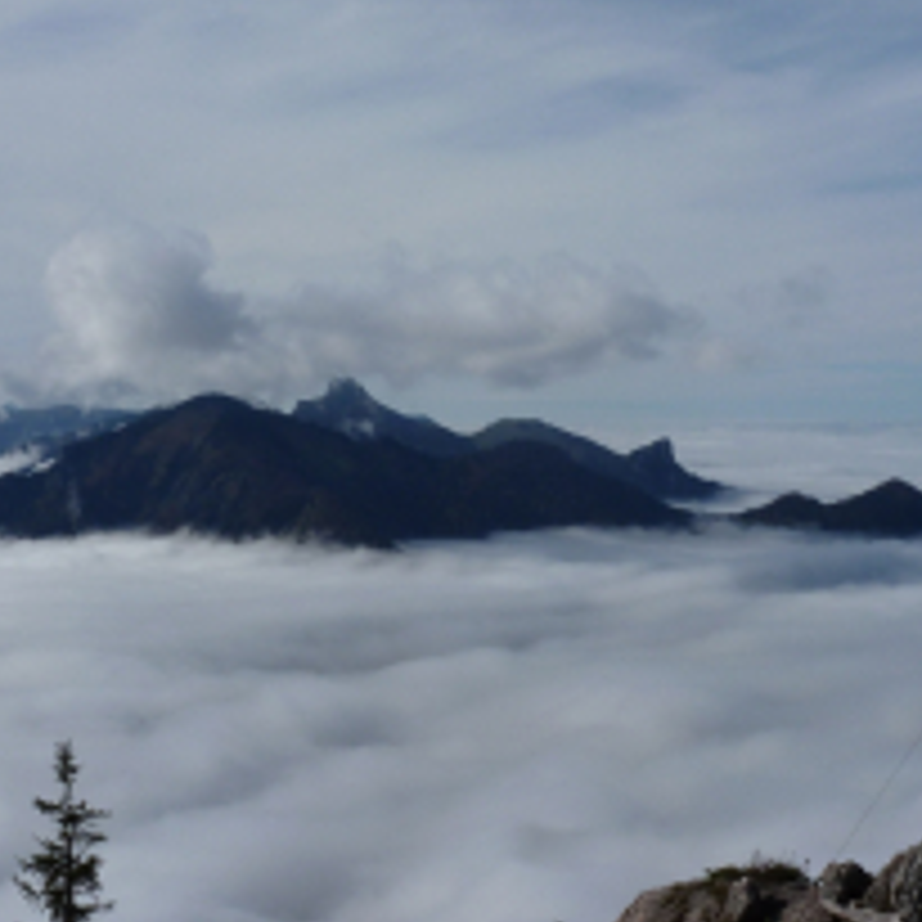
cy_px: 373
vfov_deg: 24.6
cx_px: 486
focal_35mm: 70
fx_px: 2109
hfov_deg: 24.7
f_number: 6.3
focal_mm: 8
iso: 100
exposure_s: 1/1000
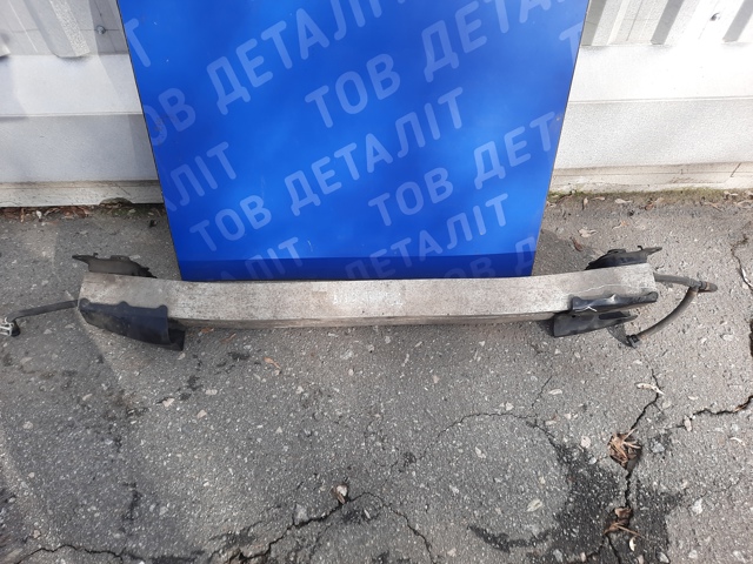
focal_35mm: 25
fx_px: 544
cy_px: 282
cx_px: 376
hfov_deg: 69.4
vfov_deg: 54.9
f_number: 2
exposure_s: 1/332
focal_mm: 4.6
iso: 32
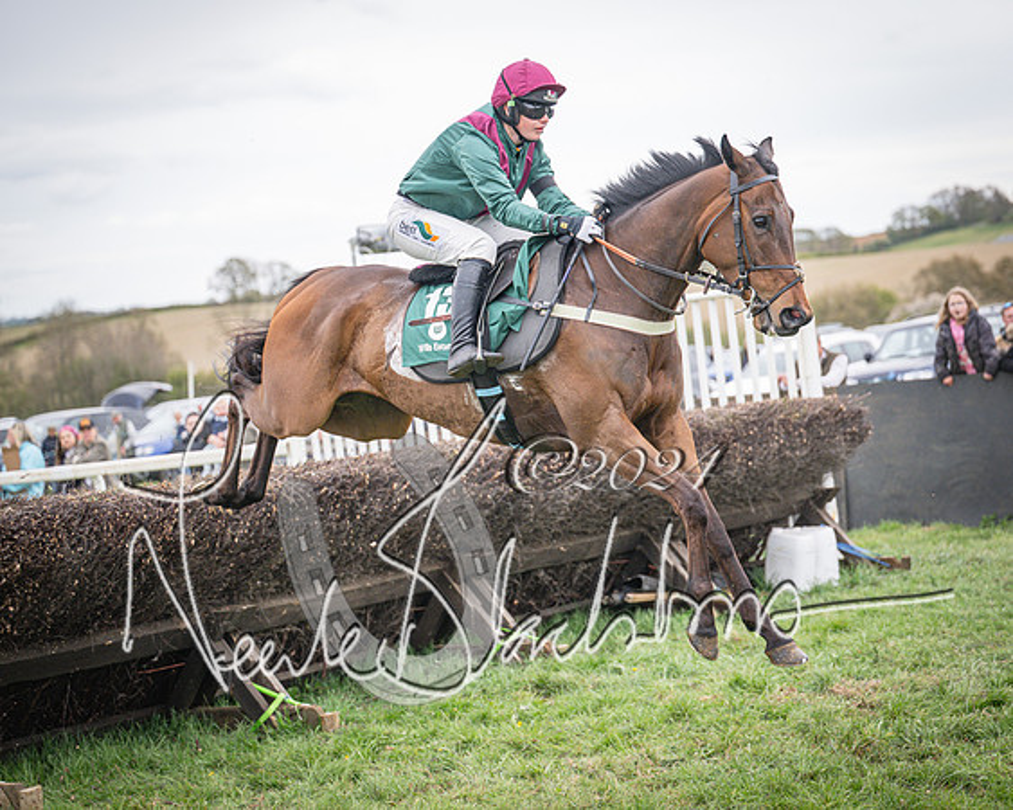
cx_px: 511
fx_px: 2363
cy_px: 405
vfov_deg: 19.4
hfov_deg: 24.2
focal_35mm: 79
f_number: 2.8
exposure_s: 1/1600
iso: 800
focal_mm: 70
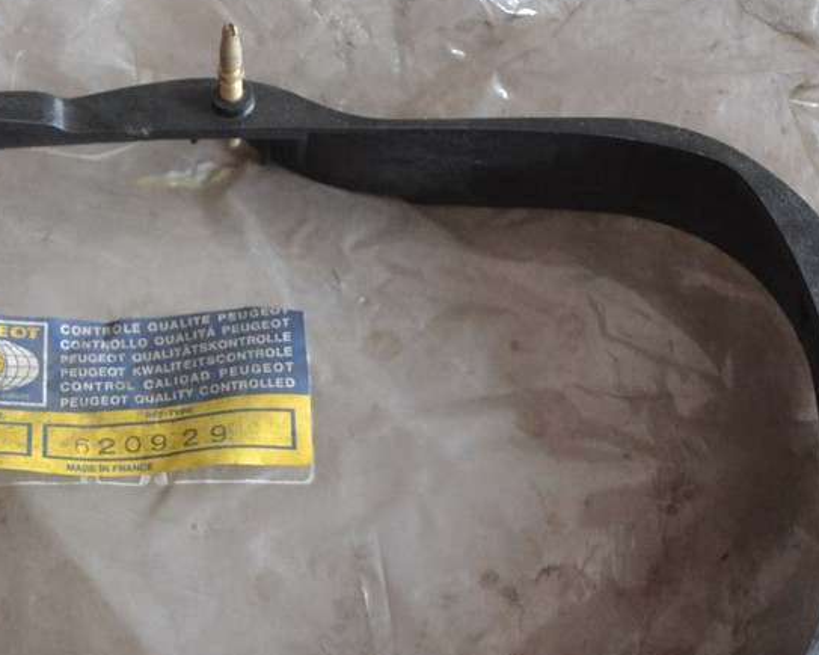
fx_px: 1527
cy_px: 584
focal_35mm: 63
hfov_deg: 29.3
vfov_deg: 23.6
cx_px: 154
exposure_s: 1/60
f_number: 3.5
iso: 1800
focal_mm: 18
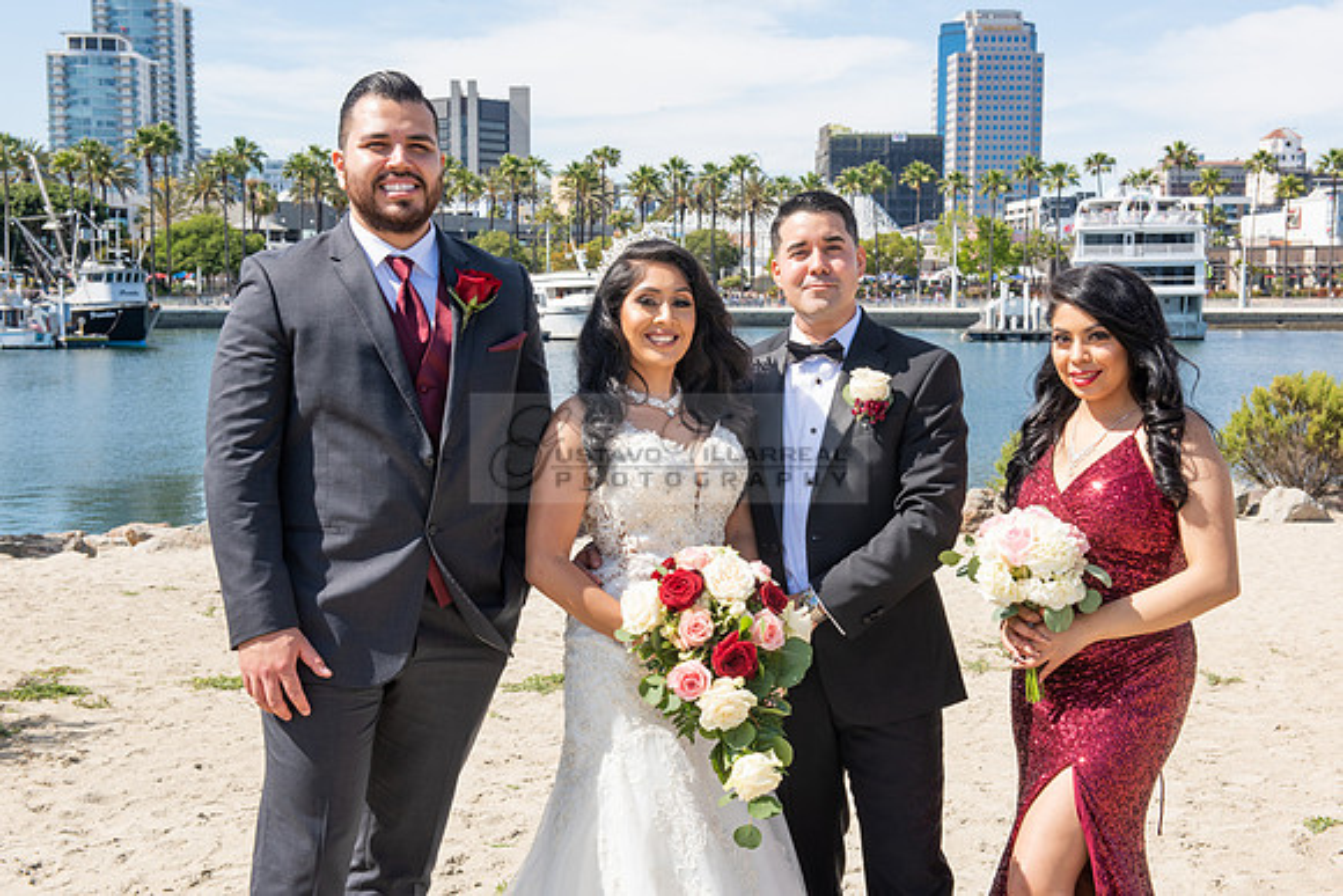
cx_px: 672
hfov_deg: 39.6
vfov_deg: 27.0
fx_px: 1866
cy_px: 448
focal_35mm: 50
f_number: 11
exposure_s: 1/200
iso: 200
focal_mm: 50
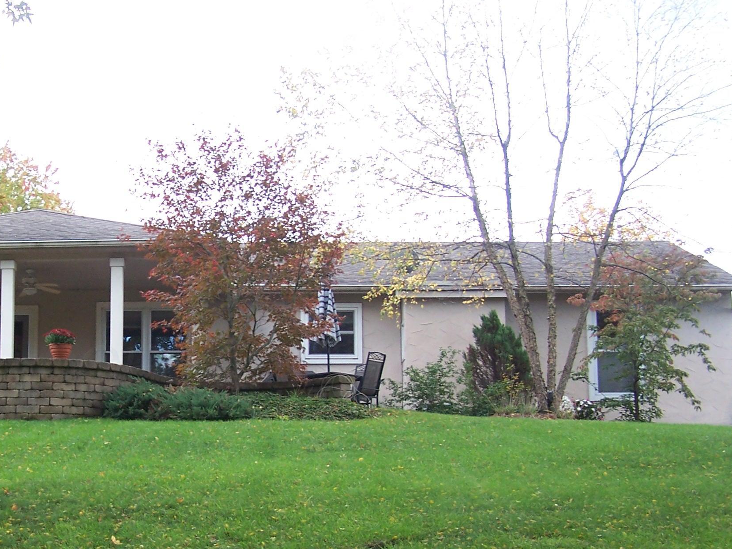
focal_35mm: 59
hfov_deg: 32.1
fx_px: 1248
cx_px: 191
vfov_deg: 24.7
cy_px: 368
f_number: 2.8
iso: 80
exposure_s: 1/100
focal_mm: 6.3
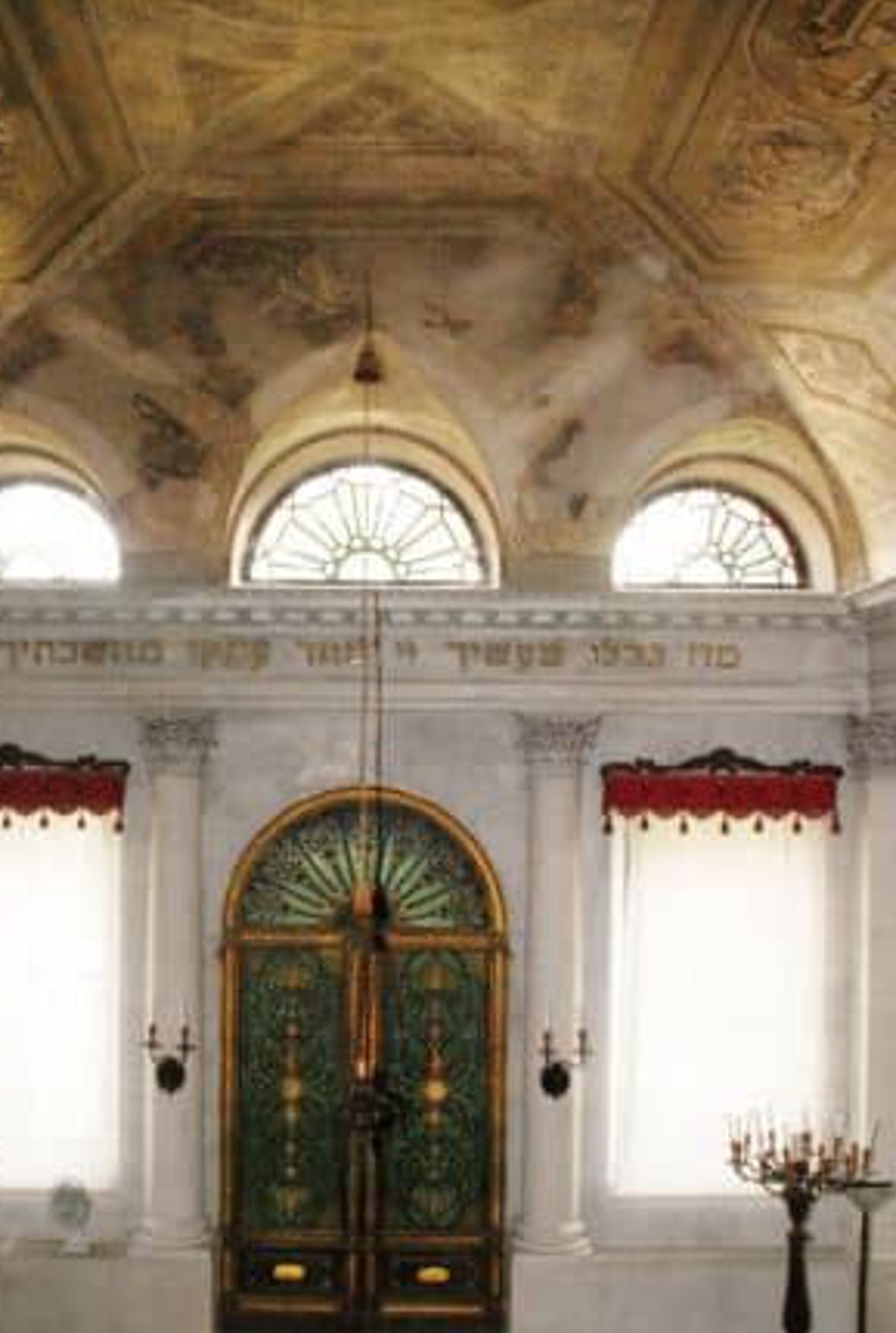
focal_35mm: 35
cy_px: 713
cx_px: 335
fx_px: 1299
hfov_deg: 37.8
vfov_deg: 54.3
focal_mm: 18
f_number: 8
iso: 640
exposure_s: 1/60
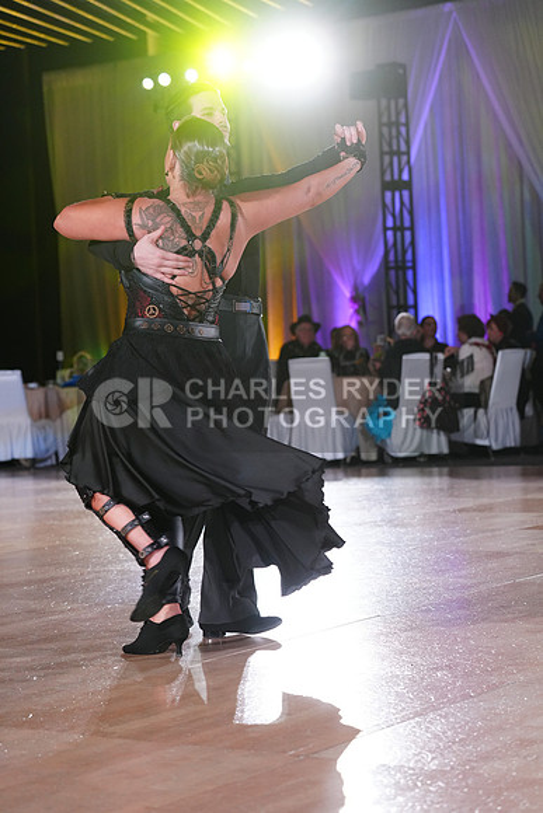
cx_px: 272
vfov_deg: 25.4
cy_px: 406
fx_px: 1809
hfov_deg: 17.1
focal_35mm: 80
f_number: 4
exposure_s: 1/400
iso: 2500
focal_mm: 80
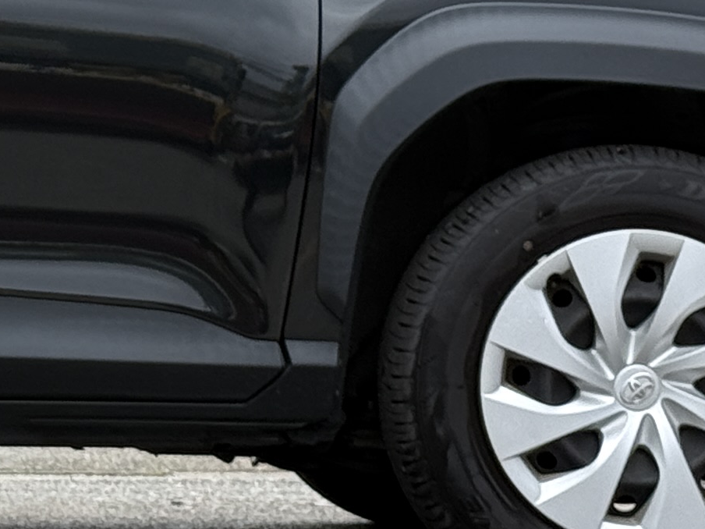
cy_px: 12
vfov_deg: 6.9
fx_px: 4358
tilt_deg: +2.1
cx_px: -270
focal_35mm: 214
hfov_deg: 9.1
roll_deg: -0.6
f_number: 1.78
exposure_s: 1/1543
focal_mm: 6.76
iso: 64
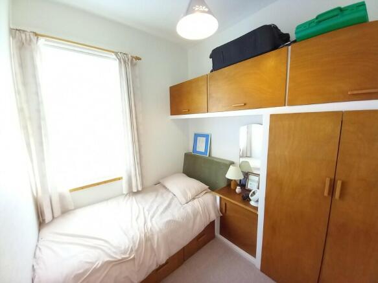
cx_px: 189
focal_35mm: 13
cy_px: 142
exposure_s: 1/33.3
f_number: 2.2
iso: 200
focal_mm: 1.13
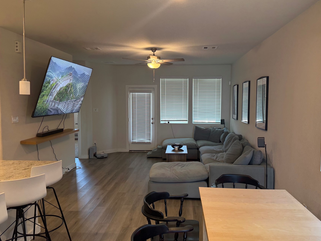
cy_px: 124
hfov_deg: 61.6
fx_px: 269
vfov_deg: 48.2
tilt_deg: -7.8
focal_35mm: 29
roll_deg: -0.3
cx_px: 170
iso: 125
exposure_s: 1/60
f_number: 1.78
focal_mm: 6.76
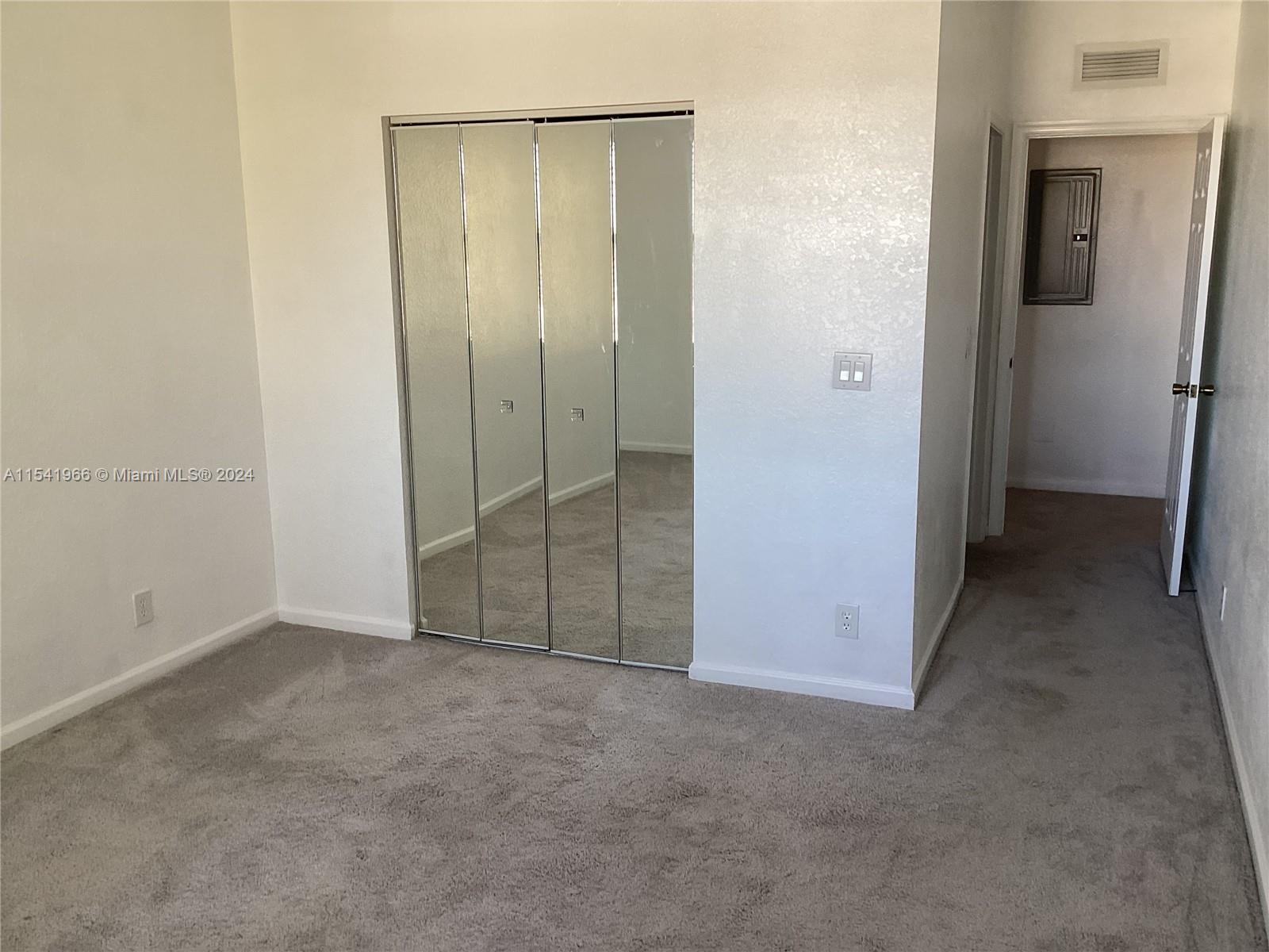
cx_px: 634
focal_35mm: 31
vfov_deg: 45.4
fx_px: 1136
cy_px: 476
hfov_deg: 58.4
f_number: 2.4
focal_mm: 3.3
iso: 80
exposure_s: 1/60
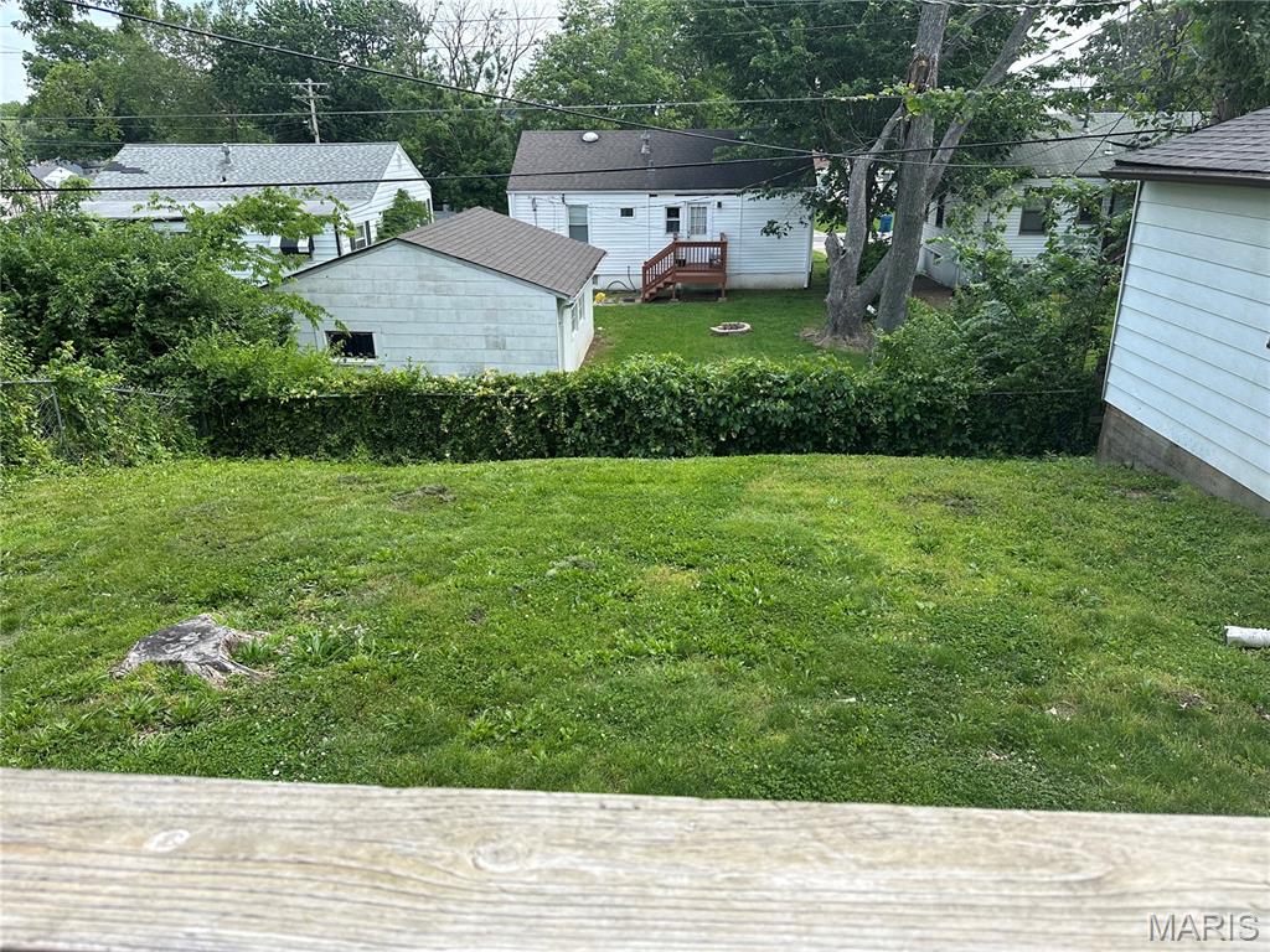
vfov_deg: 56.8
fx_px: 881
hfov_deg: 71.6
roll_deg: -0.1
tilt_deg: -21.5
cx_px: 635
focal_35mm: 24
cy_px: 476
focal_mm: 6.86
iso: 80
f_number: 1.78
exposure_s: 1/1256
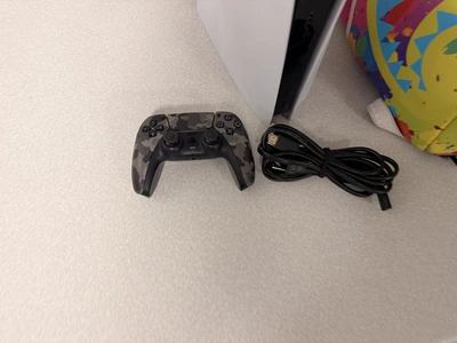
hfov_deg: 71.6
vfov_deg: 56.8
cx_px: 228
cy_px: 172
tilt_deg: -62.6
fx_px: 317
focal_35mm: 24
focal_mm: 6.76
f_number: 1.78
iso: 320
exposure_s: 1/60
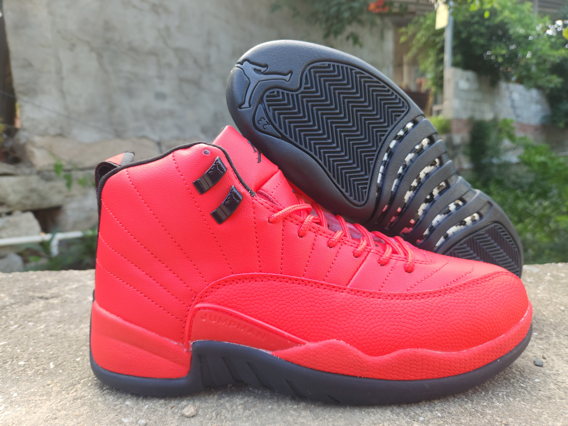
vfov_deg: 58.9
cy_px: 213
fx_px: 377
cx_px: 284
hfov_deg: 73.9
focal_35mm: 23
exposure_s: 1/100
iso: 32
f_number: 1.8
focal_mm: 5.4
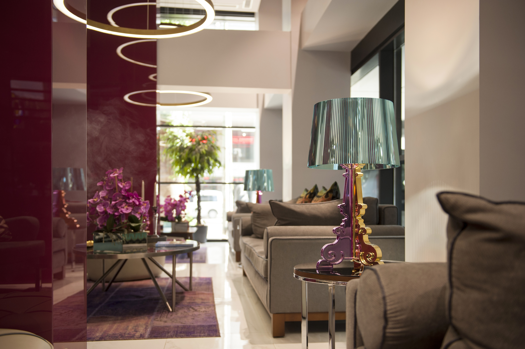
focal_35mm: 35
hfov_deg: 54.5
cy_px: 174
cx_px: 262
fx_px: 510
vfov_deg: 37.8
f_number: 2.8
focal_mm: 35
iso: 500
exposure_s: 1/50
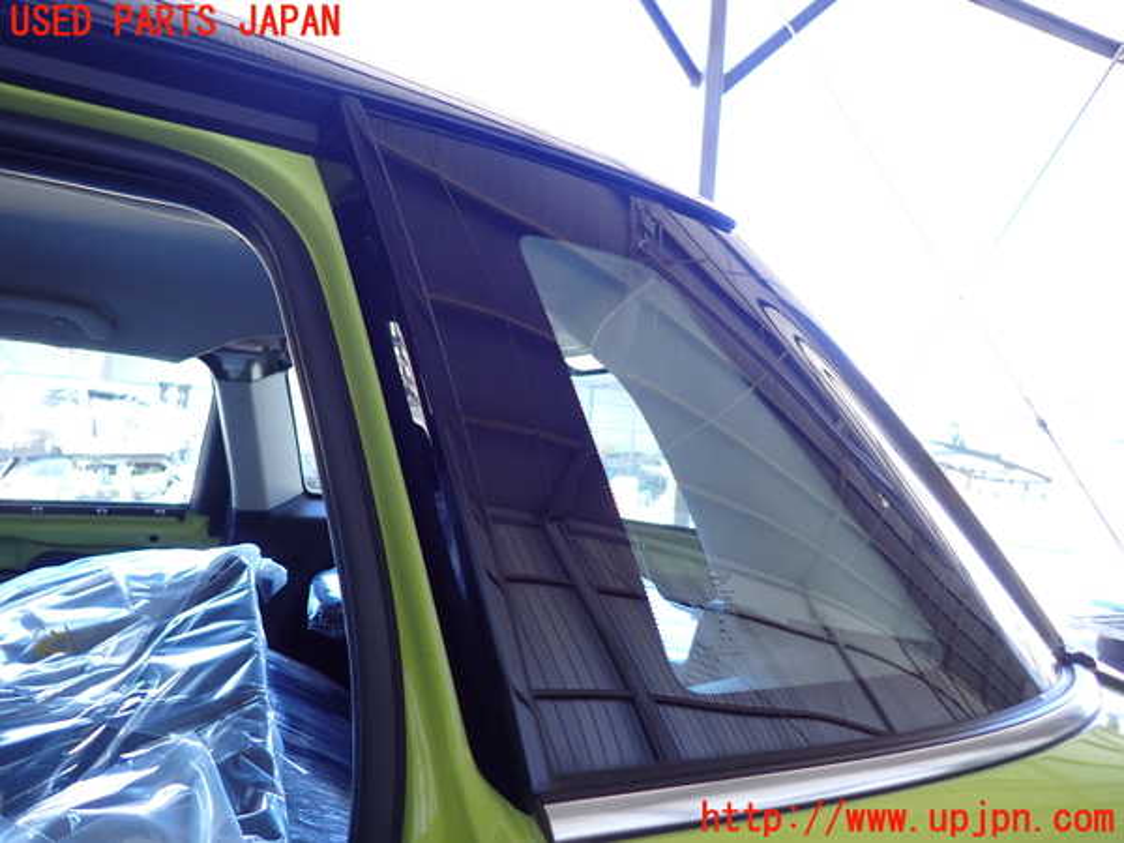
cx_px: 562
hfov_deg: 69.4
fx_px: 812
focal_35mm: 25
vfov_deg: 54.9
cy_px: 422
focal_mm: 4.5
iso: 200
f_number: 2
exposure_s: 1/125
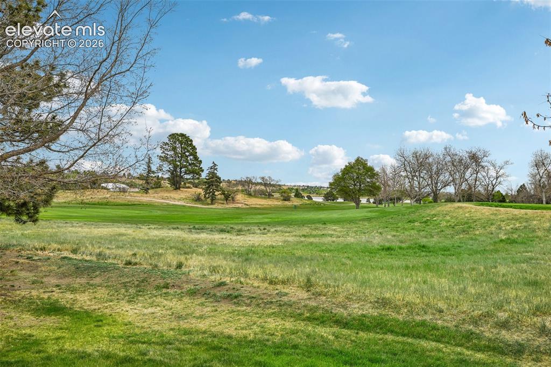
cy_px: 184
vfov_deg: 43.6
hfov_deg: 61.9
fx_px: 459
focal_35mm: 30
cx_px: 276
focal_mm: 30
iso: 64
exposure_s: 1/60
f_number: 11
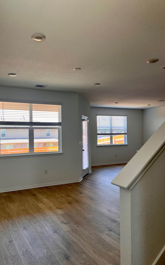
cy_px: 134
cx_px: 65
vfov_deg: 66.5
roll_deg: +0.3
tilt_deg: +0.6
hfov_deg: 44.3
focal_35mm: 28
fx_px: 201
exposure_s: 1/162
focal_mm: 5.7
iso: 50
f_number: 1.5
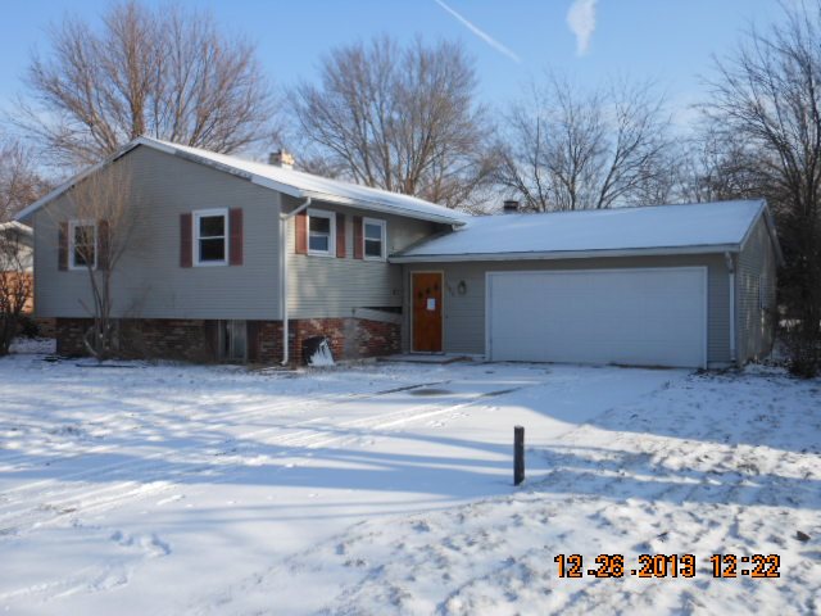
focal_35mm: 33
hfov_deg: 55.4
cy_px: 308
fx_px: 783
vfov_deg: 42.9
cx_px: 410
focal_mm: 5.9
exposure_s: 1/640
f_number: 4
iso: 80
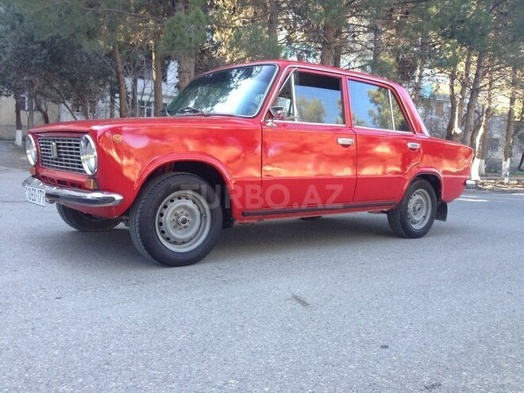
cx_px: 262
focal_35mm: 33
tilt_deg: -4.5
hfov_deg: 55.4
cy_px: 196
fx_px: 500
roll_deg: -3.9
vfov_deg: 42.9
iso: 80
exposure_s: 1/120
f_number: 2.4
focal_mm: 4.12
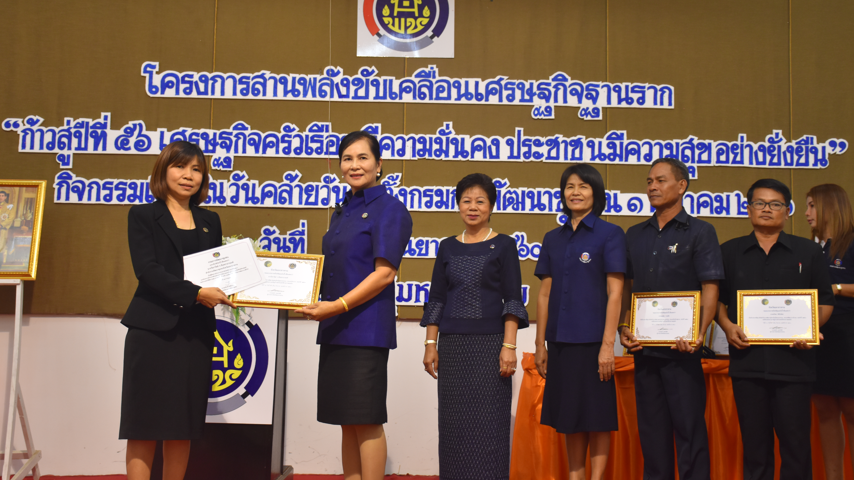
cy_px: 207
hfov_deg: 40.6
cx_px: 429
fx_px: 1155
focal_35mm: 51
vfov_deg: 23.5
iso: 800
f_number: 4
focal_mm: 32
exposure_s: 1/60
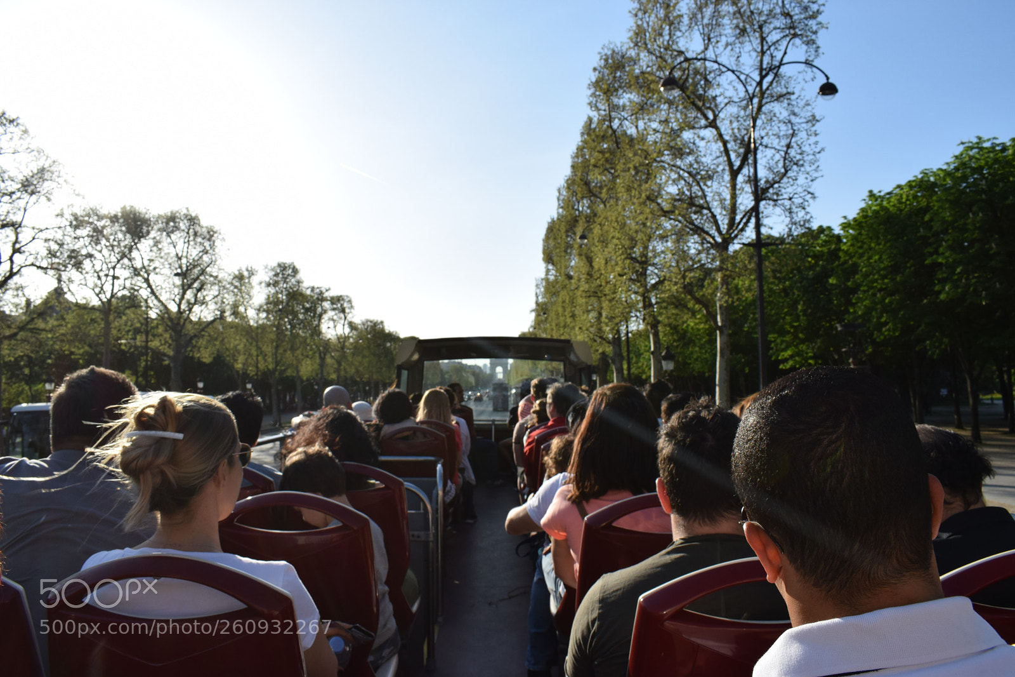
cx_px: 508
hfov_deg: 67.4
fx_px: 761
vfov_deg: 47.9
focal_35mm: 27
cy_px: 338
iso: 400
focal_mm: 18
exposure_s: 1/500
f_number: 11
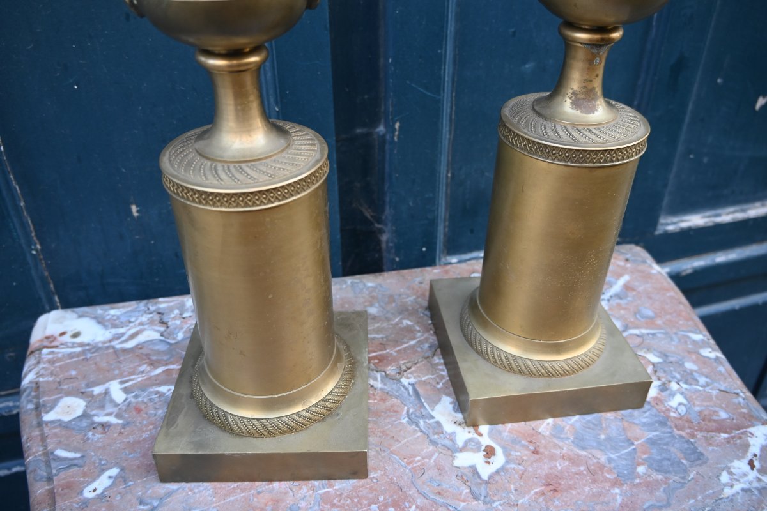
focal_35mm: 29
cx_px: 384
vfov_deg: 44.6
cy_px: 256
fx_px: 623
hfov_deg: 63.2
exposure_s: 1/160
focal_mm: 19.5
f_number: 3.5
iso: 400
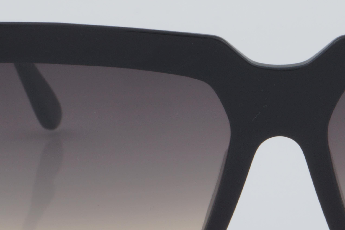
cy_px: 143
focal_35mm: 194
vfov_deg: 7.1
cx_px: 276
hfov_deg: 10.6
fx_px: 1861
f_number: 32
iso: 100
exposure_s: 1/4
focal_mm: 55
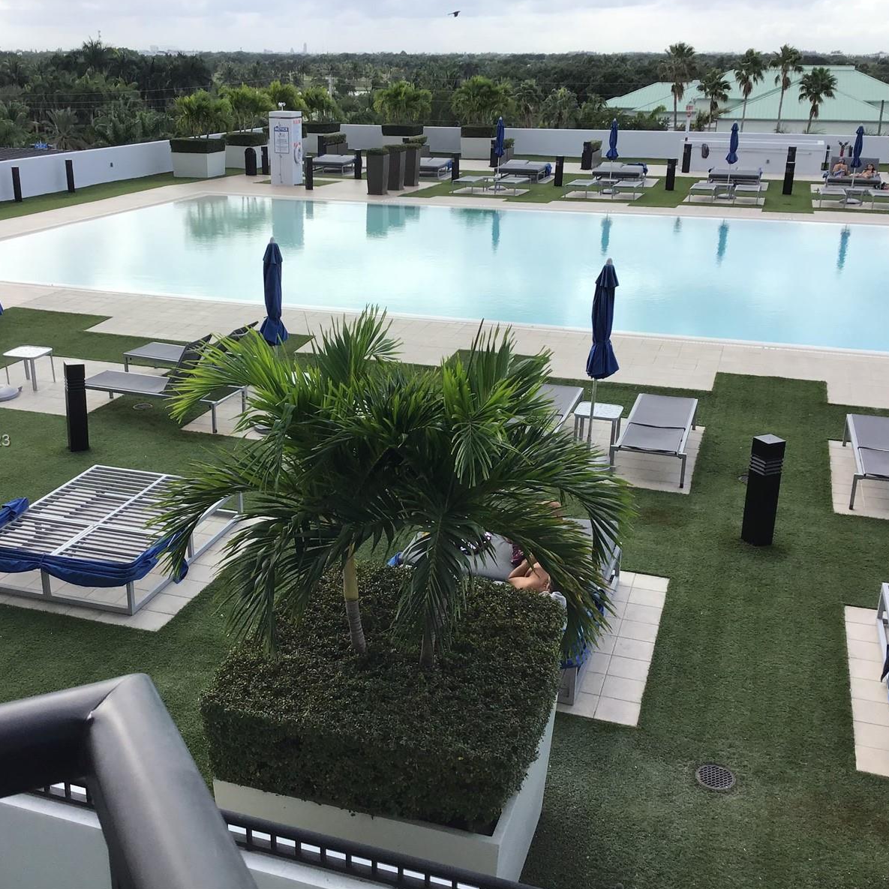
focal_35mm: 37
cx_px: 371
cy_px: 442
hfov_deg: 44.8
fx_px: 1075
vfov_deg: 44.9
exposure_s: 1/570
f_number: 2.4
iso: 25
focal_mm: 3.3
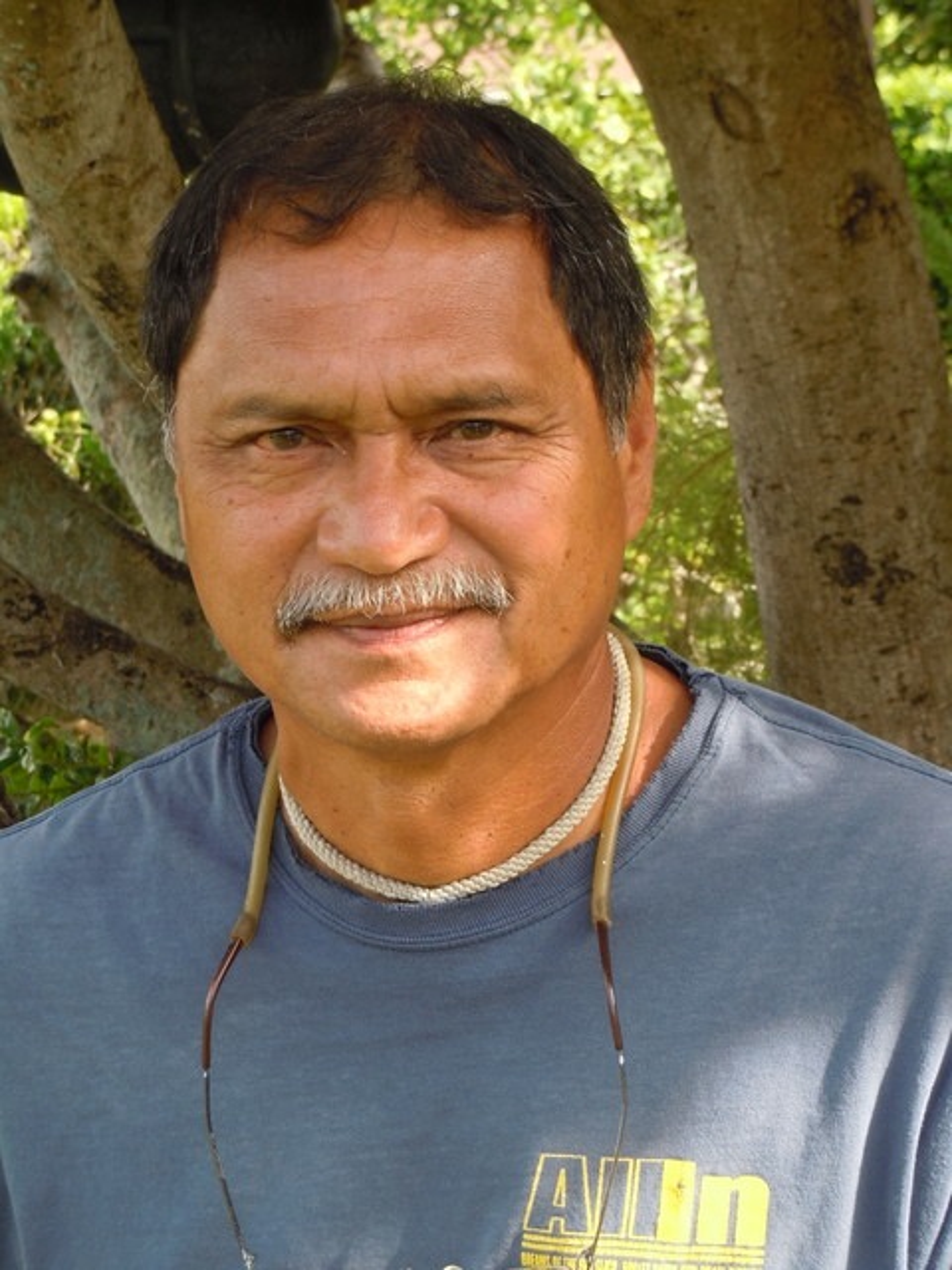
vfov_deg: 19.3
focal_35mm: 102
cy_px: 635
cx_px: 476
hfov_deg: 14.5
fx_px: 3740
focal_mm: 18.3
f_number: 5.4
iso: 160
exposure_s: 1/100
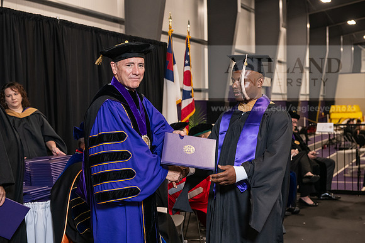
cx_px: 182
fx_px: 608
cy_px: 122
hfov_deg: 33.4
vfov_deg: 22.6
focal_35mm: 60
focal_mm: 60
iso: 2000
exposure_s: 1/125
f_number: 5
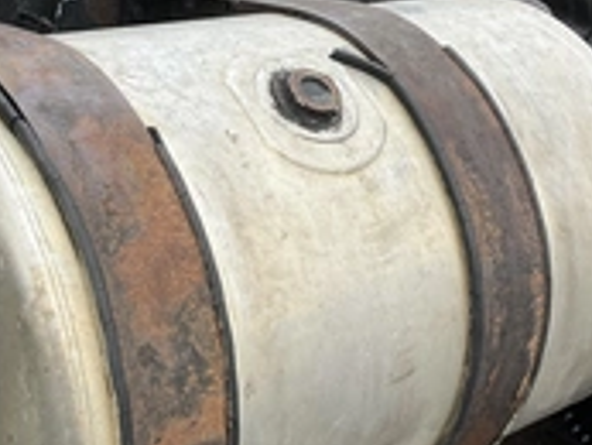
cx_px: 291
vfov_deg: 22.0
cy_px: 205
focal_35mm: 67
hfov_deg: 28.9
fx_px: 1147
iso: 20
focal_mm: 3
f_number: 1.8
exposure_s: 1/159
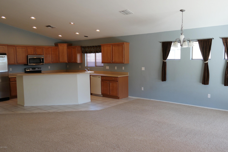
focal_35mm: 30
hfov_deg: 61.9
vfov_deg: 43.6
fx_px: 190
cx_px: 114
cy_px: 76
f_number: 3.5
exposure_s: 1/80
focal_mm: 20
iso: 200
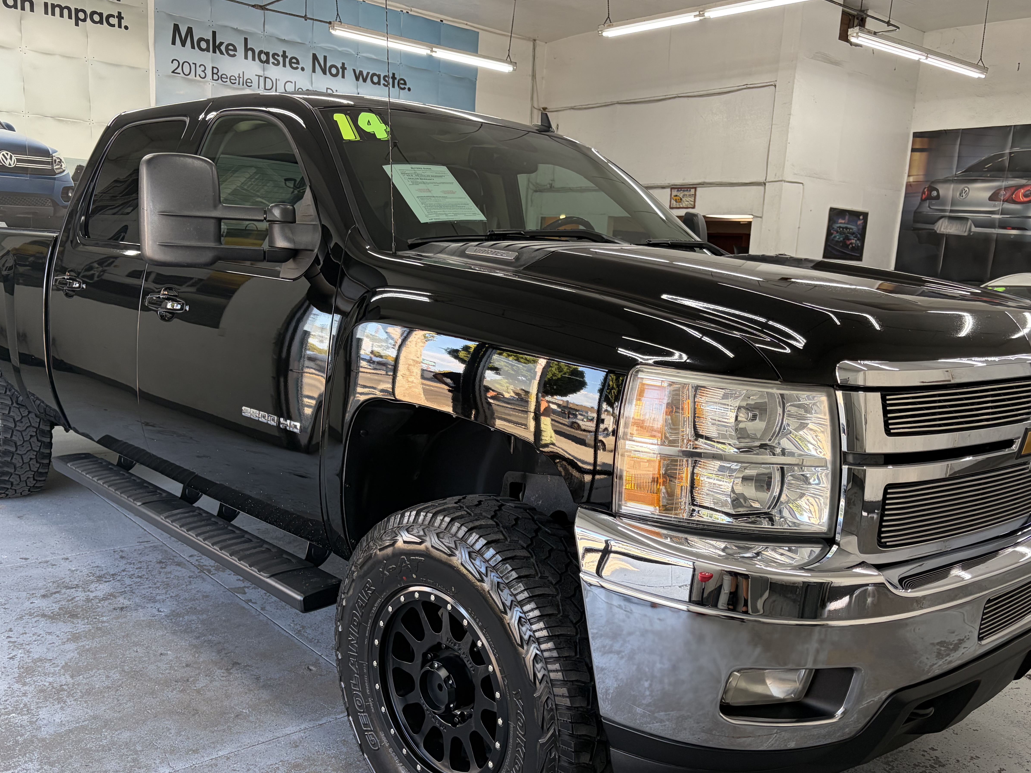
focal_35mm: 31
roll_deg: -2.7
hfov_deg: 58.4
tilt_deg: -12.0
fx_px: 923
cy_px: 432
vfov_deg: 45.4
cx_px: 508
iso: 125
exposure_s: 1/120
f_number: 1.6
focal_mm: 5.96
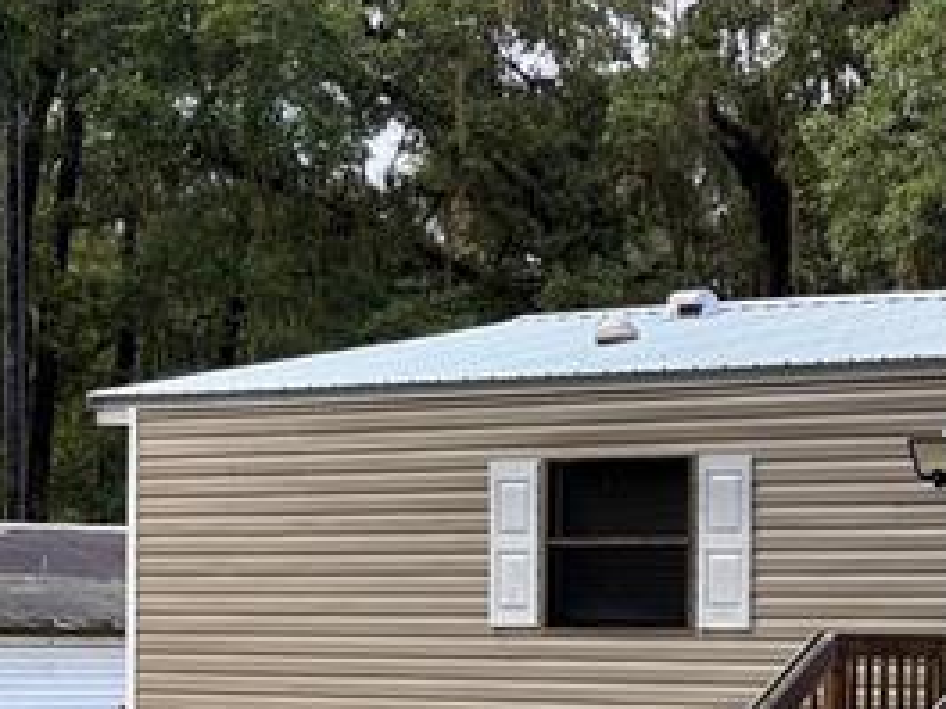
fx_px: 2760
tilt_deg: -0.8
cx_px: 1458
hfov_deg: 17.3
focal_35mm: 101
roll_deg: -1.5
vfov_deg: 14.5
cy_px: 641
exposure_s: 1/184
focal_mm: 5.96
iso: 40
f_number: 1.6
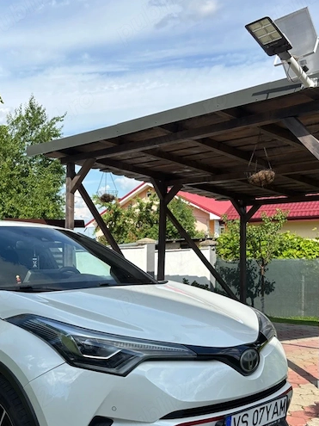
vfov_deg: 44.1
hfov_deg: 33.5
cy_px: 288
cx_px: 72
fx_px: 516
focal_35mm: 42
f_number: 1.6
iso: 50
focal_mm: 5.96
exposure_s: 1/3021
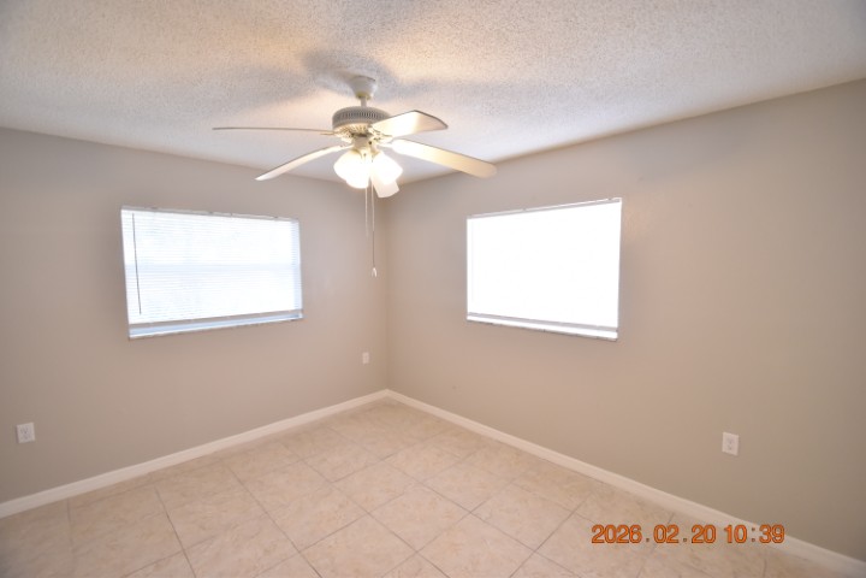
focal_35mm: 15
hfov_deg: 100.4
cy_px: 289
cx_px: 433
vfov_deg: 77.3
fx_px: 361
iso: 800
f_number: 3.5
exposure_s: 1/60
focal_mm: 10
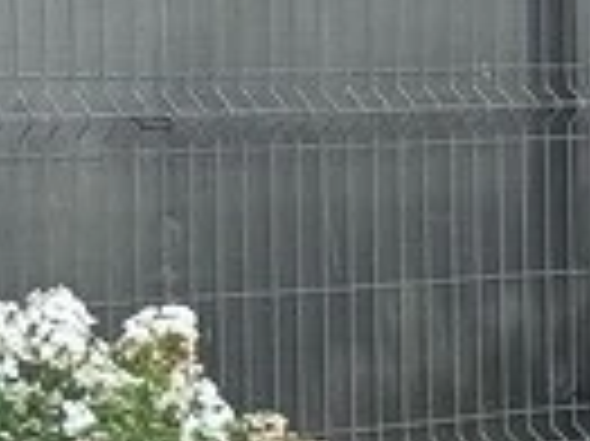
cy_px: 747
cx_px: 1820
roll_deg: +0.1
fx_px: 6249
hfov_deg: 5.1
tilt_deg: -7.8
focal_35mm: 367
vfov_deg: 4.0
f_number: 1.78
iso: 64
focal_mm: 6.76
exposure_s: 1/926
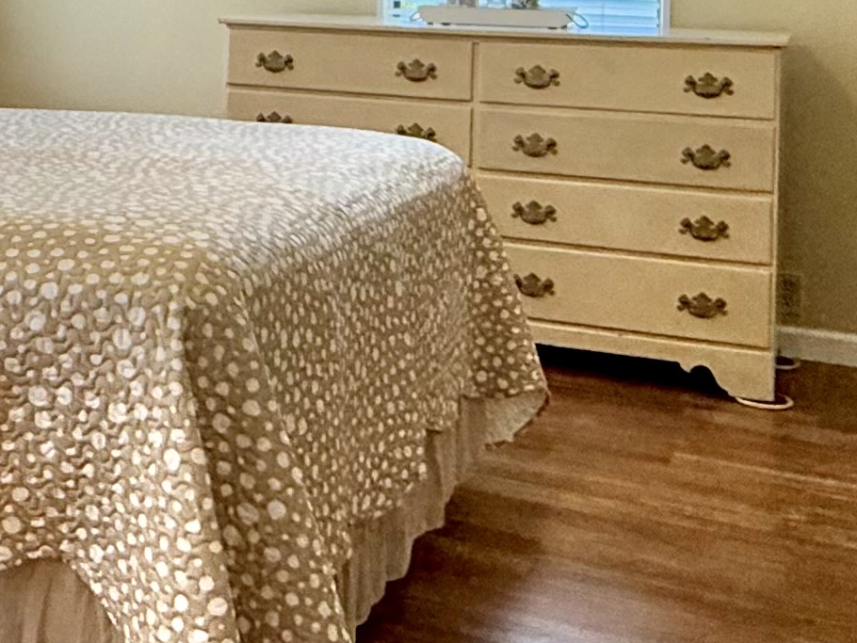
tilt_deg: -1.1
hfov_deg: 27.9
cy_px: -32
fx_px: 1535
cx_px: -130
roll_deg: -0.9
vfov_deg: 22.5
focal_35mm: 62
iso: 200
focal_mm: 2.22
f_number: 2.2
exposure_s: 1/60
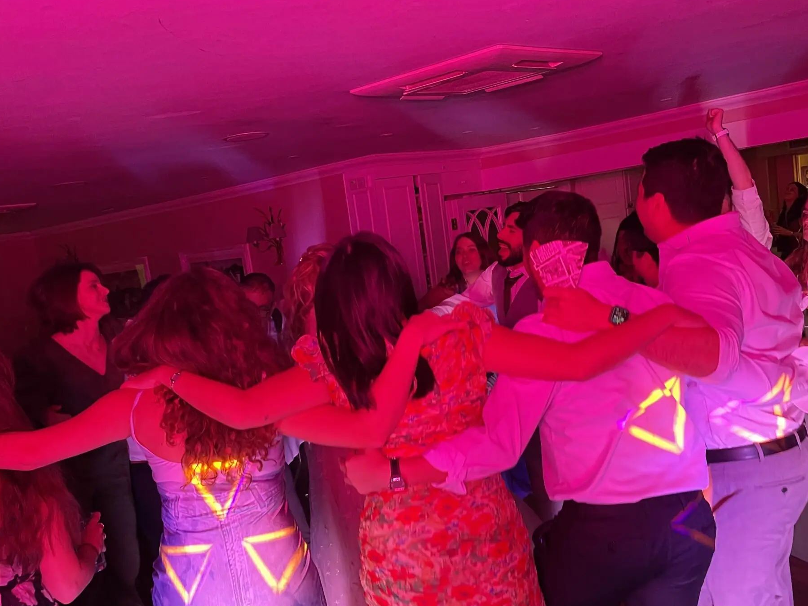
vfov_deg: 38.5
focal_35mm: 37
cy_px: 361
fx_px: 864
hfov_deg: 49.9
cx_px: 334
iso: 160
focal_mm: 4.2
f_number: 1.6
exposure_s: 1/60
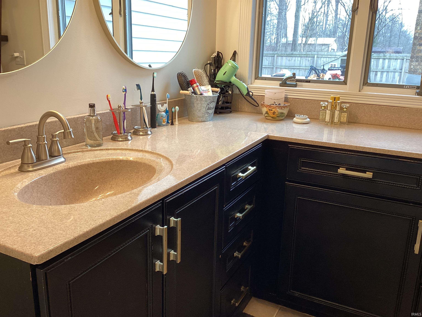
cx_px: 211
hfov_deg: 58.4
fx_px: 378
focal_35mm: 31
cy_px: 158
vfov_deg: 45.4
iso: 64
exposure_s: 1/60
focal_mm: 3.3
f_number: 2.4
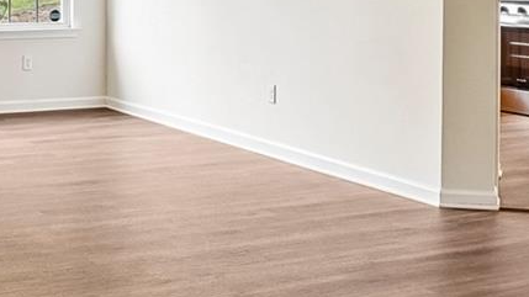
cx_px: 53
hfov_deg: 27.2
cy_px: -40
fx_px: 1052
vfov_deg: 15.6
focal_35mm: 75
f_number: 8
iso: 400
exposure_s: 1/13
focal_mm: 10
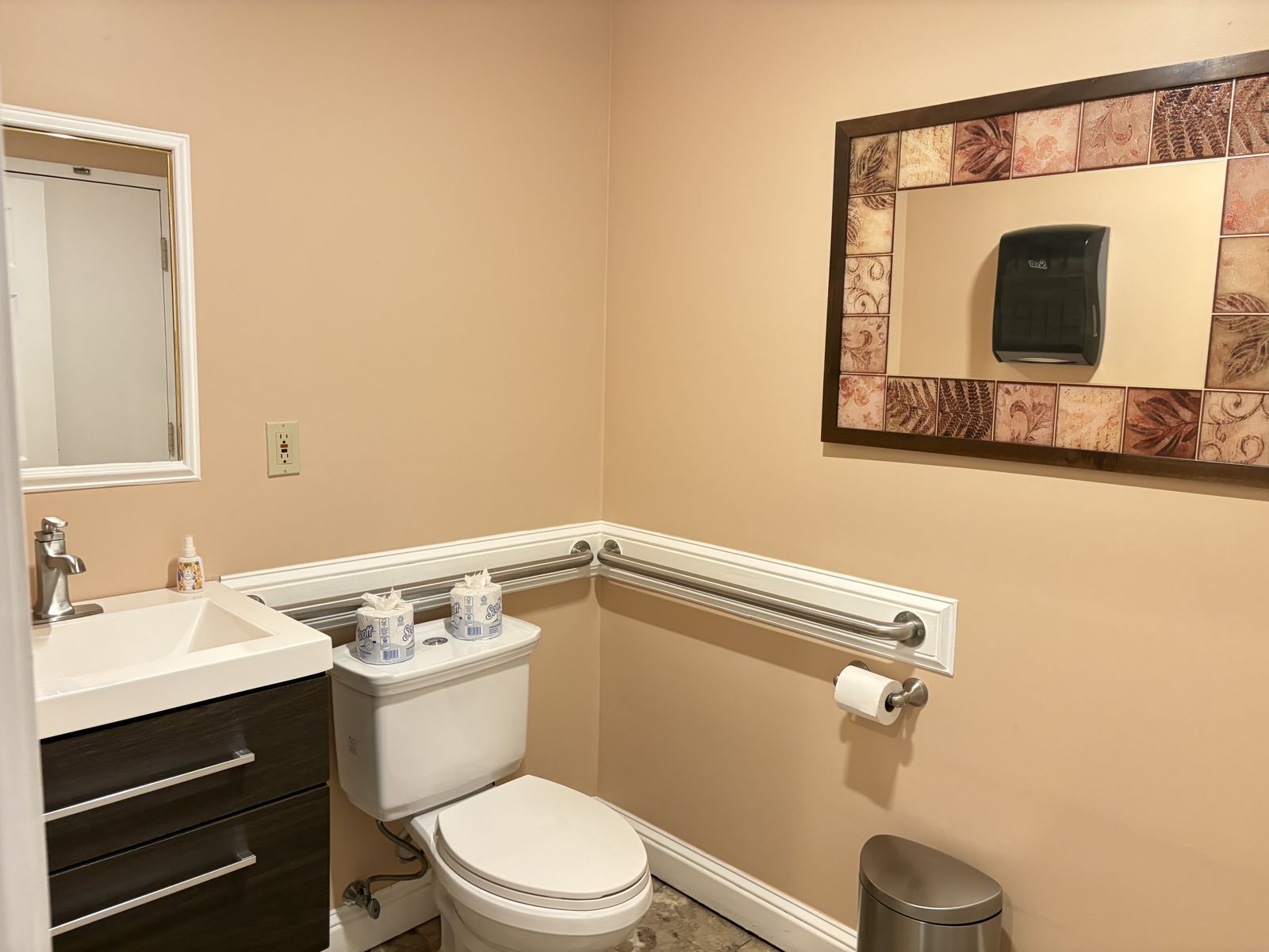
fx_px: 953
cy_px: 476
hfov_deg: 67.3
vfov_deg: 53.1
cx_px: 634
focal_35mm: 26
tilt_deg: -6.7
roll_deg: -1.6
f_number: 1.6
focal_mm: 5.96
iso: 320
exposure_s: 1/60
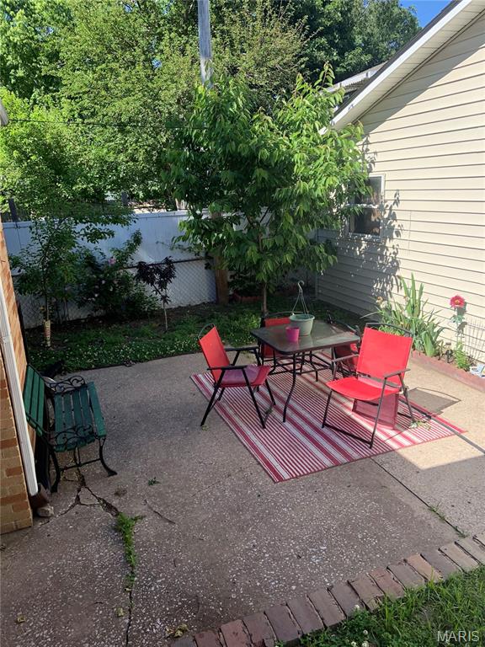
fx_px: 486
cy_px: 324
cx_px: 242
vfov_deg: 67.3
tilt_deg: -15.3
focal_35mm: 26
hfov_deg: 53.1
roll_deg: +3.7
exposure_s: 1/1054
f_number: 1.8
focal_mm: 4.25
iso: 25
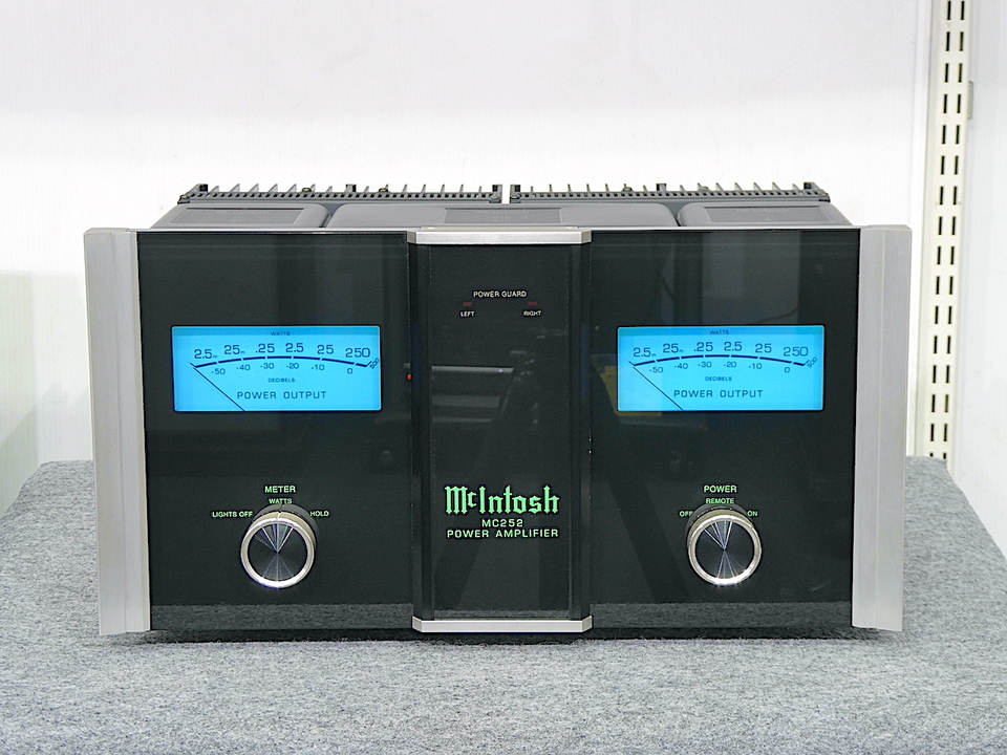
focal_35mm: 74
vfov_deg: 19.9
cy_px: 378
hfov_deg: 26.3
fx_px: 2153
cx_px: 504
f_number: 4.6
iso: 100
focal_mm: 13.2
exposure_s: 1/2.5
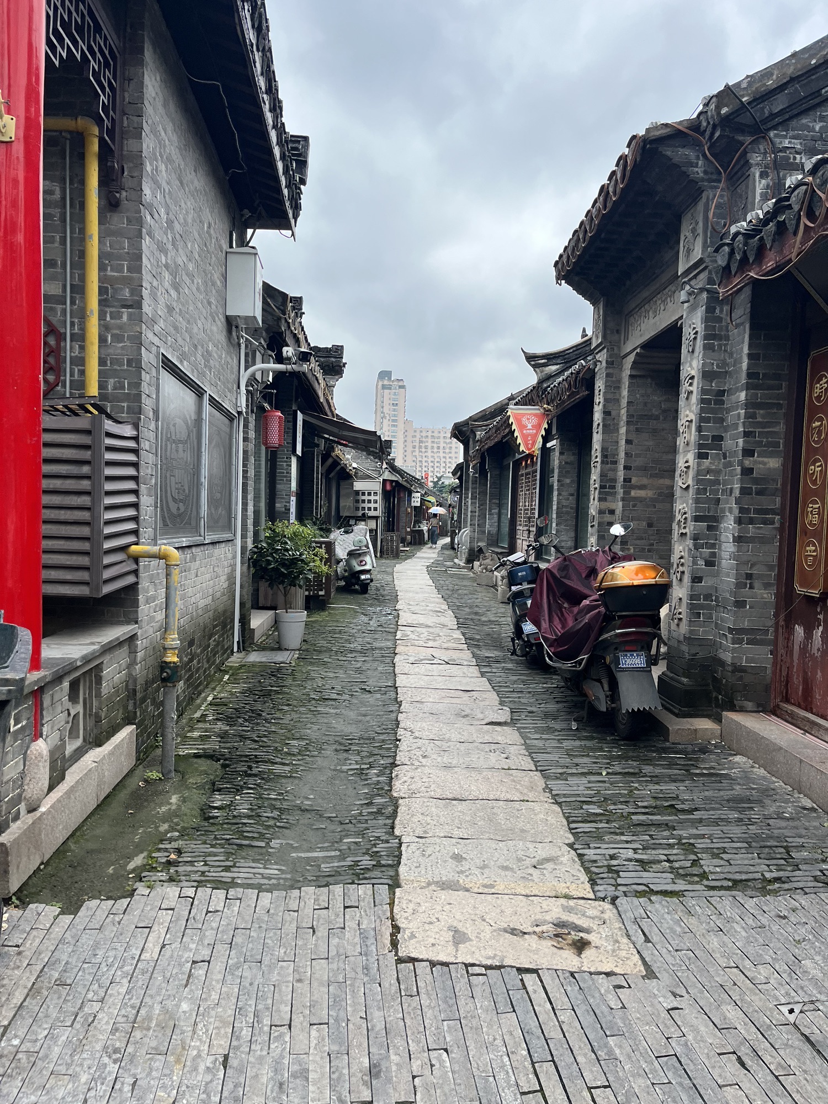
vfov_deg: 67.3
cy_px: 552
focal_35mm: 26
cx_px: 414
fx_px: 829
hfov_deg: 53.1
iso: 50
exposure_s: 1/1923
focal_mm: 5.1
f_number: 1.6
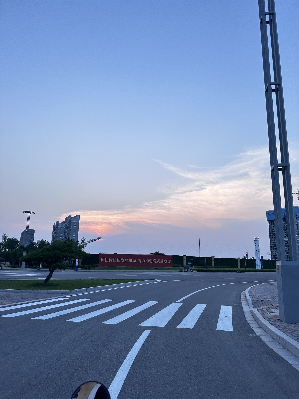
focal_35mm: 24
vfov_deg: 71.6
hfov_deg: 56.8
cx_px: 150
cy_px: 200
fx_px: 276
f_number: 1.78
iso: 80
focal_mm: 6.86
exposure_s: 1/822
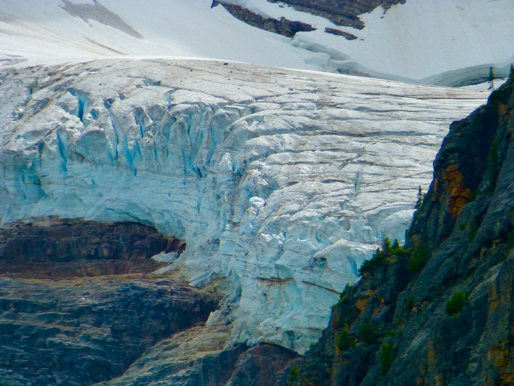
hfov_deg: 4.1
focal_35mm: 480
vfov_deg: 3.1
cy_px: 193
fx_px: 7127
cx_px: 257
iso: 160
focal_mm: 86
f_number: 6.4
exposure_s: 1/640
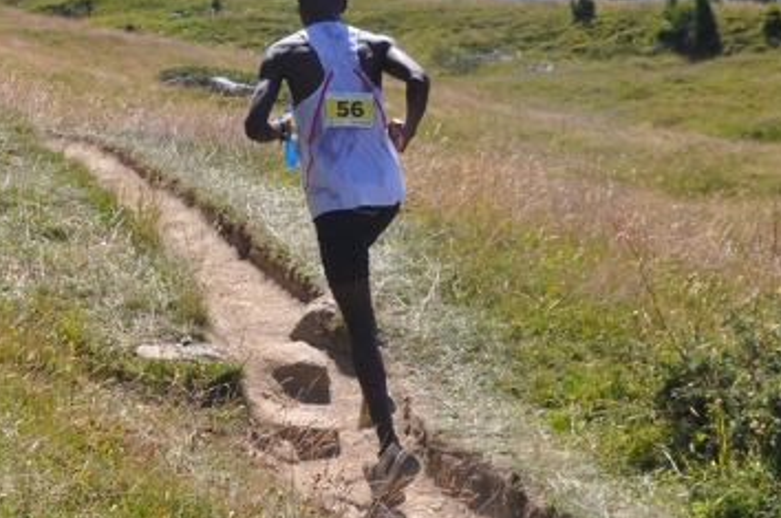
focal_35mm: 114
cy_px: 238
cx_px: 115
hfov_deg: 17.8
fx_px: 2470
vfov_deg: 12.0
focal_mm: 34
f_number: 11
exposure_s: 1/500
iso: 400
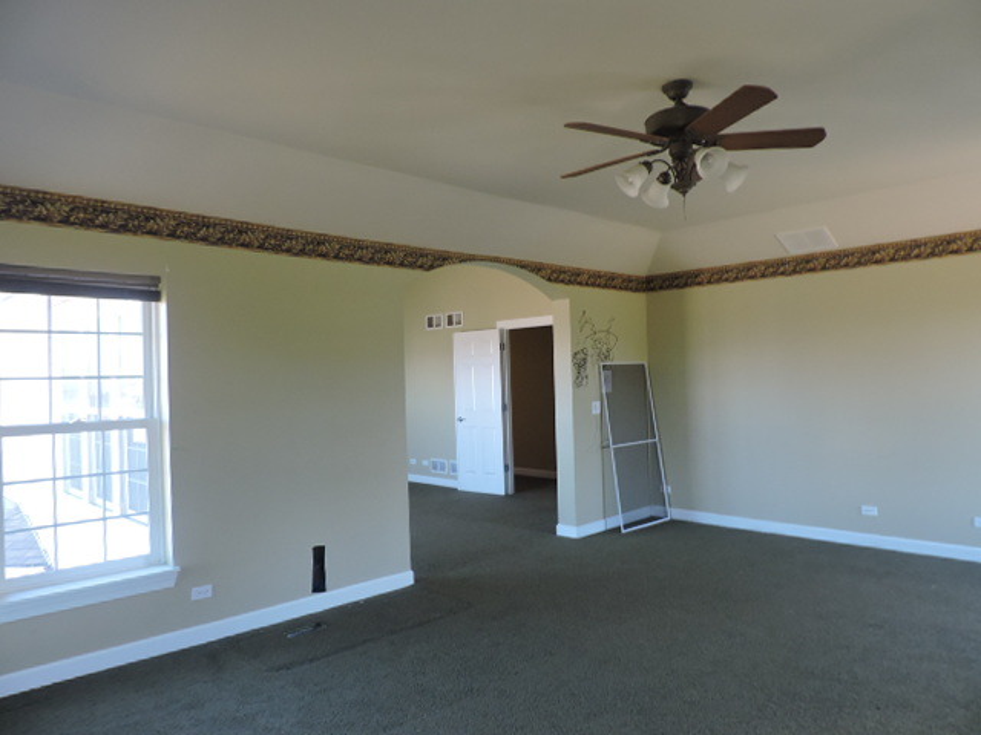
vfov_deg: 56.8
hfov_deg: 71.6
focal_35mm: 24
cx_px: 490
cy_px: 368
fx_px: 680
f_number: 3
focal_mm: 4.3
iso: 280
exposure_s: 1/30
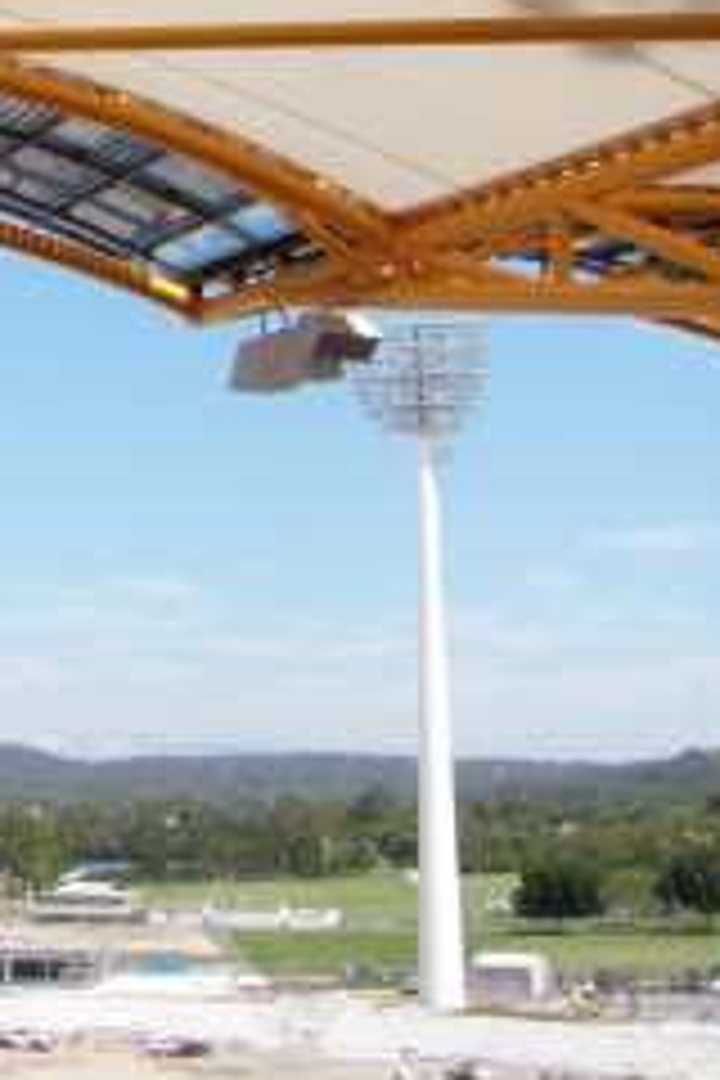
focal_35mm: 66
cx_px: 86
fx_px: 1980
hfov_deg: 20.2
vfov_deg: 29.7
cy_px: 189
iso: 80
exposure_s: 1/400
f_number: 5
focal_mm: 6.7
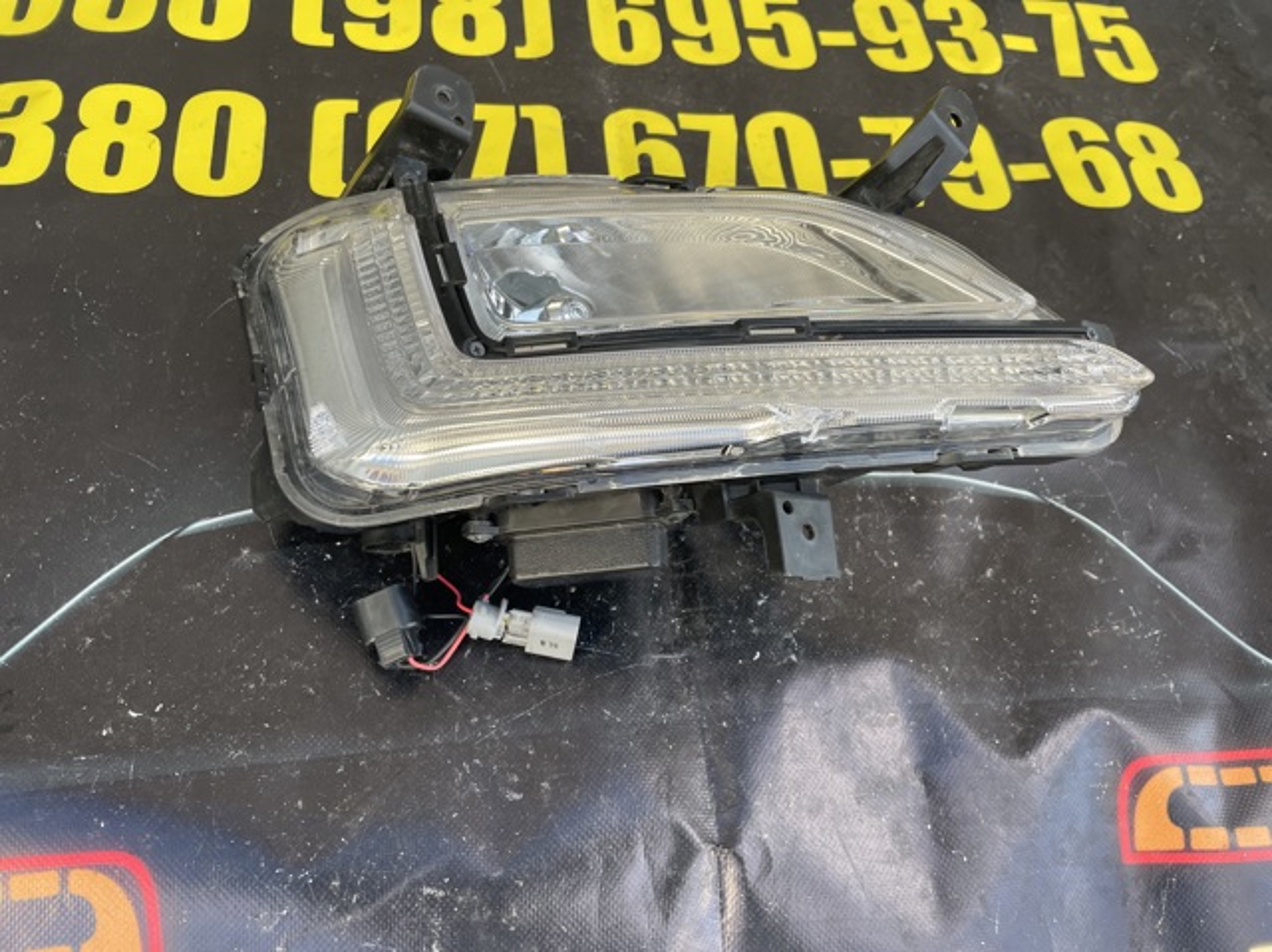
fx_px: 955
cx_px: 636
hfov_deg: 67.3
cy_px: 476
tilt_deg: -55.5
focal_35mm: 26
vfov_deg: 53.0
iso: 32
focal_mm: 4.2
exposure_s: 1/200
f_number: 1.6
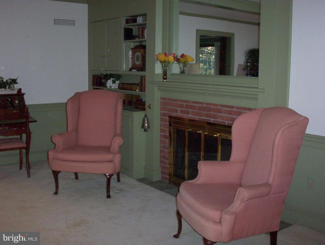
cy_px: 122
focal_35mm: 39
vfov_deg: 37.0
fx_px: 367
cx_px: 162
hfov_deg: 47.8
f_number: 4.5
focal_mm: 6
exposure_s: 1/30
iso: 140
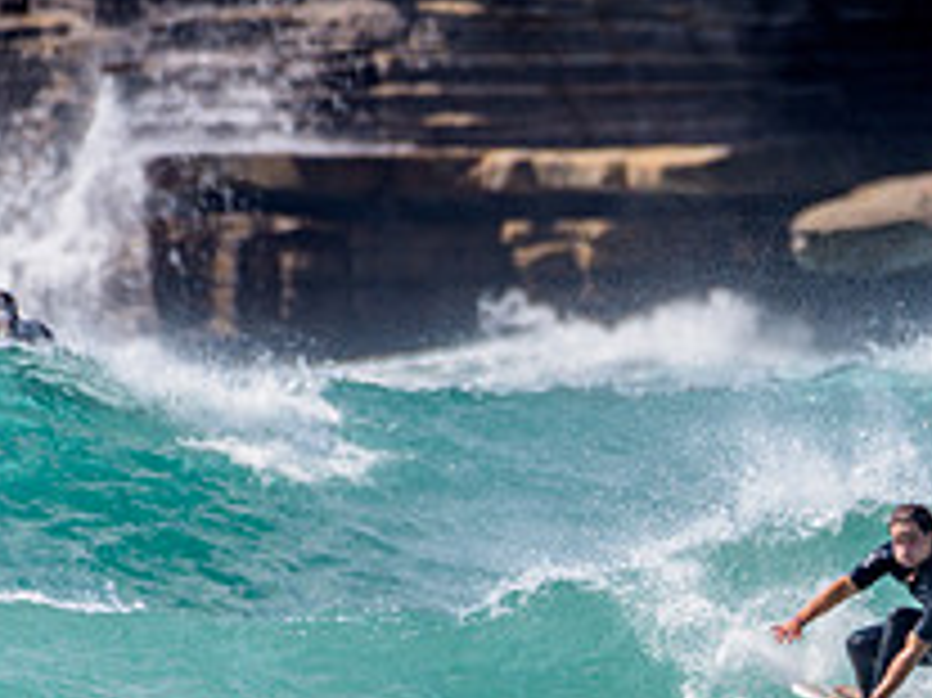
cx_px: 890
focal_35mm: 1650
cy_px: 635
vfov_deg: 0.9
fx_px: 44399
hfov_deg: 1.2
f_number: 5.6
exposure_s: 1/2000
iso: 100
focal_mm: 500
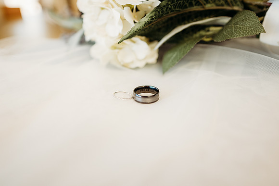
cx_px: 140
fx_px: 186
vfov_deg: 53.2
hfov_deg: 73.7
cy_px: 93
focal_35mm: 24
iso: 640
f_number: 1.8
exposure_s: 1/125
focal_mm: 24
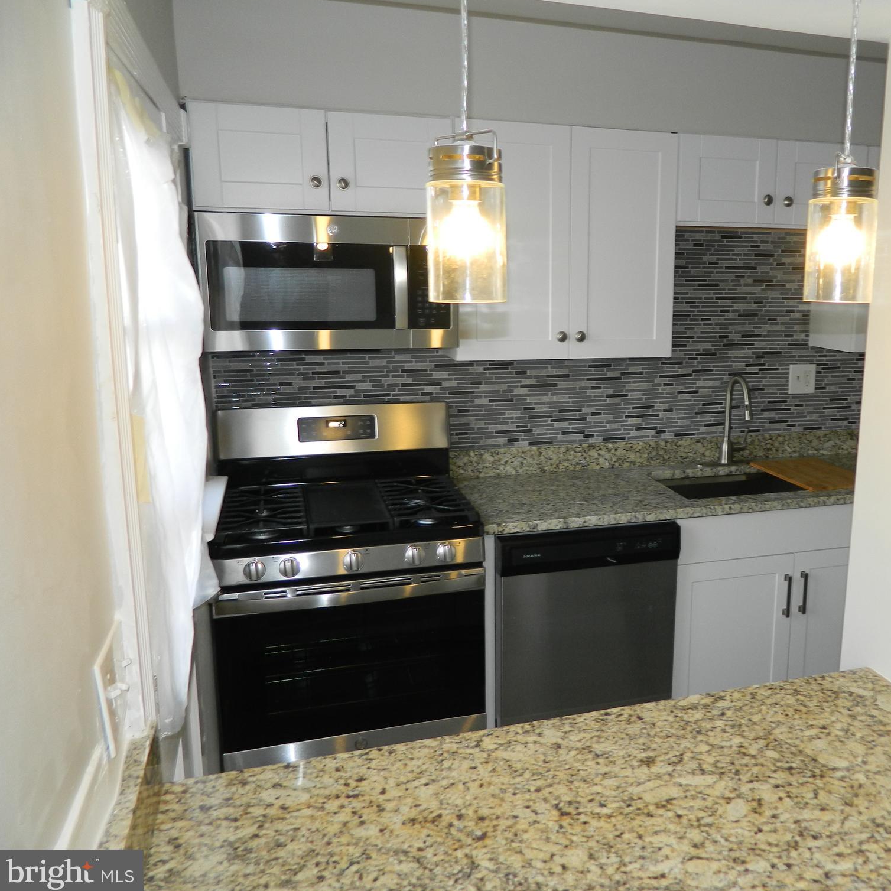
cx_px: 601
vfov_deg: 54.0
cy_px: 444
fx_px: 874
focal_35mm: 30
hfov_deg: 52.9
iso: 80
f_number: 3.1
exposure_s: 1/30
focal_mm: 4.5
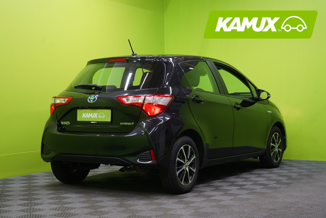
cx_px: 163
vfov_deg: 22.3
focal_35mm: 61
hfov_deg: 32.9
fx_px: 552
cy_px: 109
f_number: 5.6
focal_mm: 61
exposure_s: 1/25
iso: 400
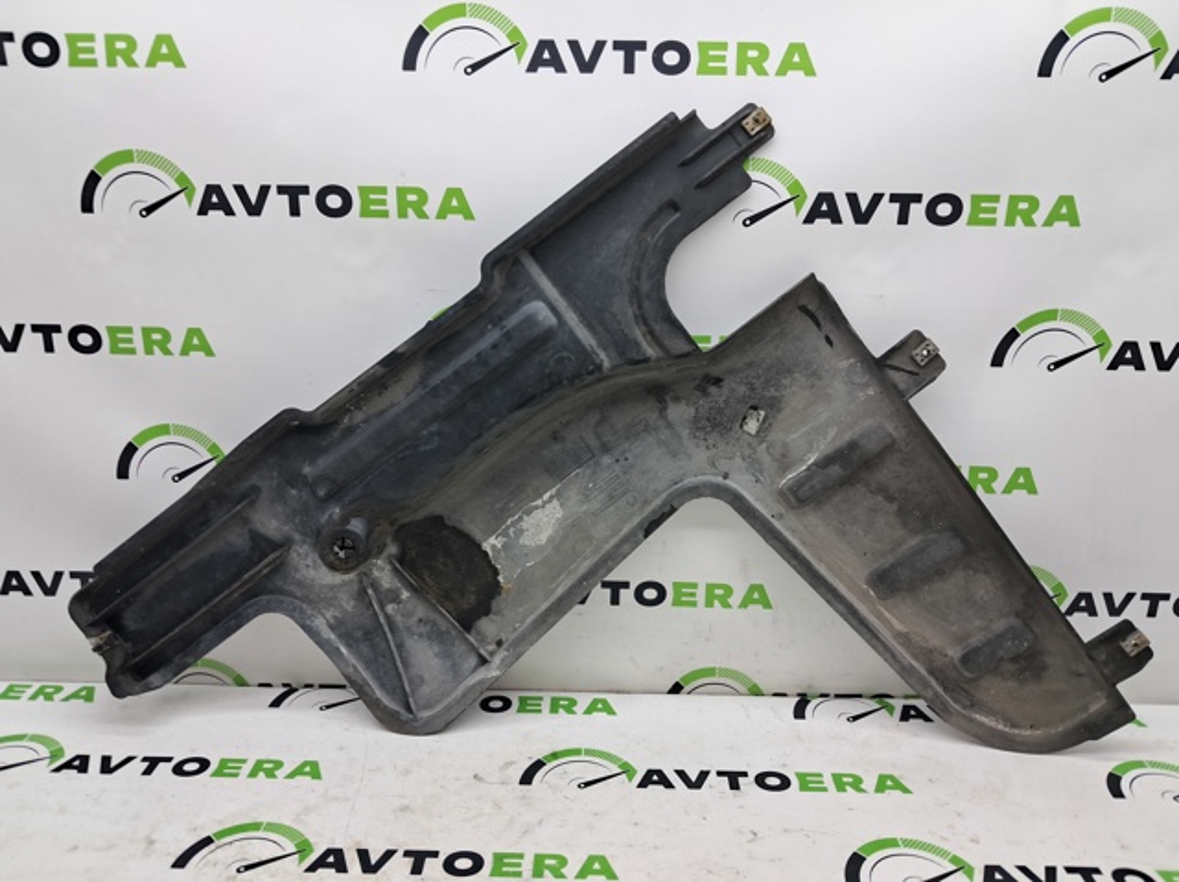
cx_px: 590
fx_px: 919
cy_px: 441
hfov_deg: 65.4
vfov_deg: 51.3
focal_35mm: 27
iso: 50
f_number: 1.8
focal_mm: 4
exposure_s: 1/50
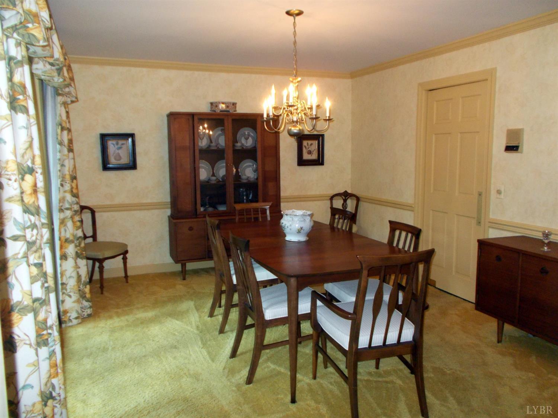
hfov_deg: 67.3
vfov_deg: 53.0
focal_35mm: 26
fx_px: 419
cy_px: 209
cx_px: 279
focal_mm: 4.6
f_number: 3.2
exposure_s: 1/25
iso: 250
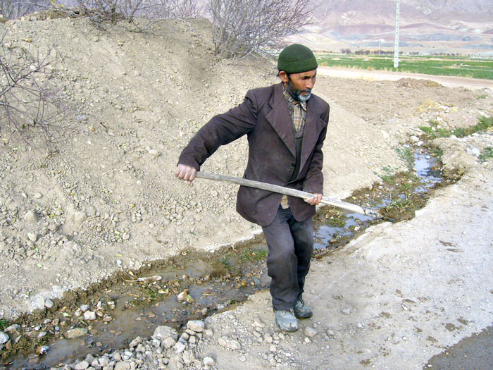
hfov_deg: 52.6
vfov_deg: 40.7
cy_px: 185
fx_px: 498
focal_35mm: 35
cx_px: 246
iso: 80
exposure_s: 1/200
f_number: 5.6
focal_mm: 5.8
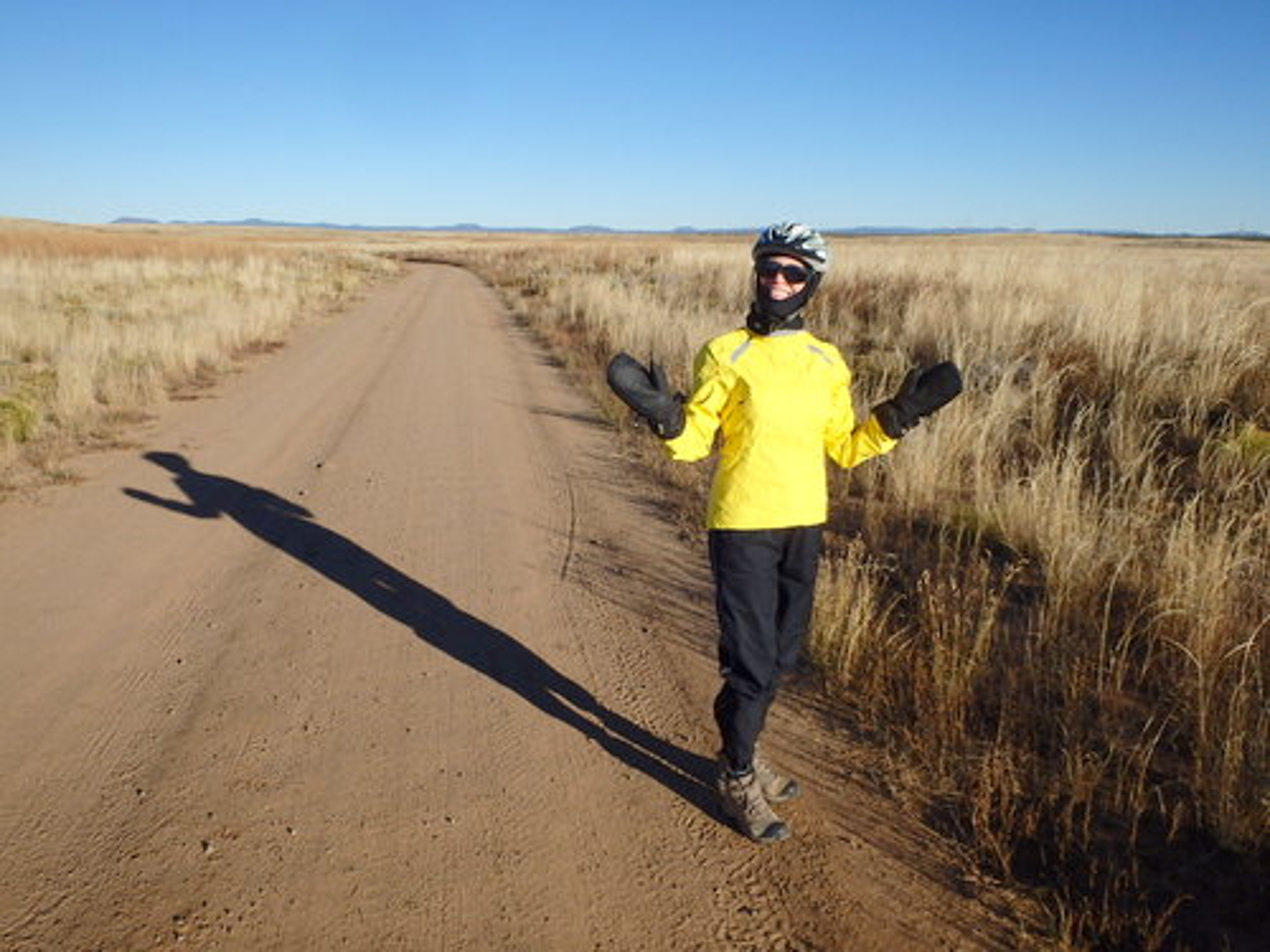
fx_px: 1027
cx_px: 635
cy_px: 476
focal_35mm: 28
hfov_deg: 63.4
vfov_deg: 49.7
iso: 125
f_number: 11
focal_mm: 5
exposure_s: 1/125
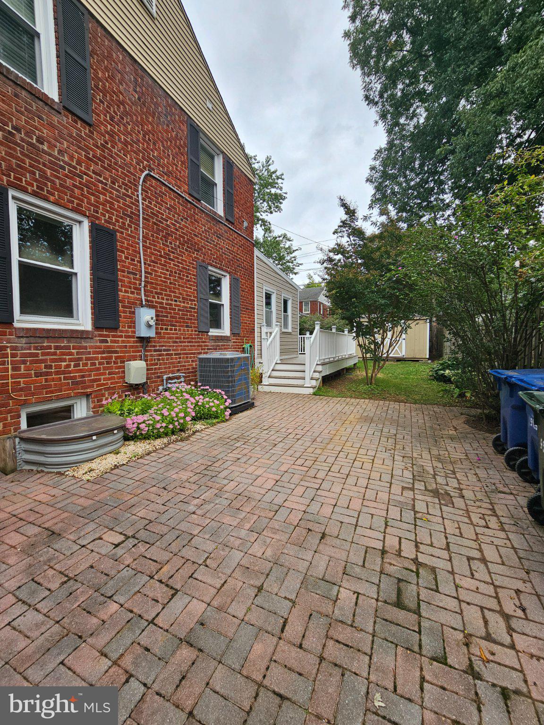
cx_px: 272
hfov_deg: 89.9
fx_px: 272
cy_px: 362
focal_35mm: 13
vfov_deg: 106.2
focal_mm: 2.2
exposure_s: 1/661
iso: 50
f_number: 2.2
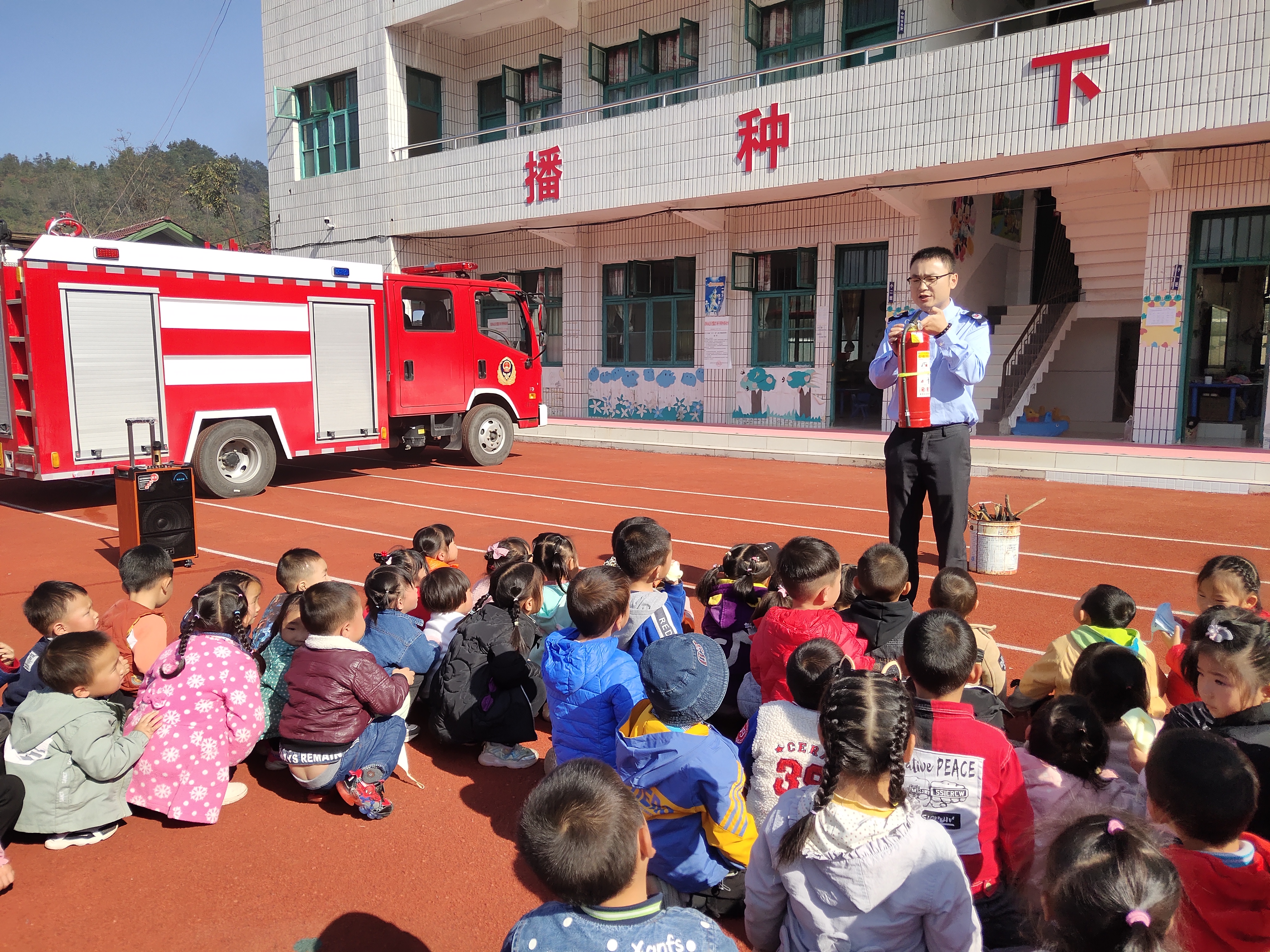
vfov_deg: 48.2
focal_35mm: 29
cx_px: 635
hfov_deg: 61.7
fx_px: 1064
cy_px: 476
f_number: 1.8
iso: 50
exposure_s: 1/3108
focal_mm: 4.27
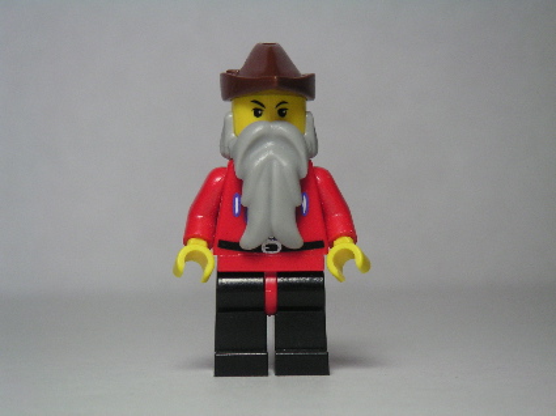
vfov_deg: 13.3
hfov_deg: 17.7
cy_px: 208
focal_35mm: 111
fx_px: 1781
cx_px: 278
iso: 100
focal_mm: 17.1
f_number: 3.6
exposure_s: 1/111
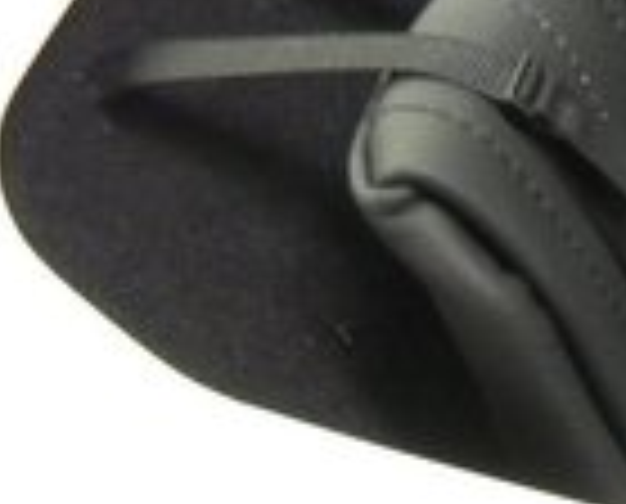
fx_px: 1821
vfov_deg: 15.5
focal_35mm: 98
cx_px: 788
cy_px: 22
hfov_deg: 18.3
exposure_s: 1/15
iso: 400
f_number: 2.8
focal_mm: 6.2
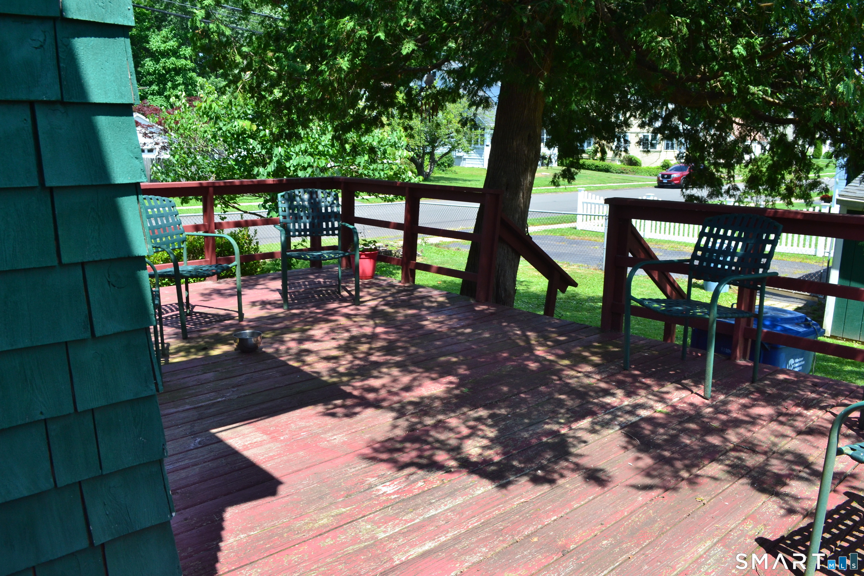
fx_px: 648
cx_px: 432
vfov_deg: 47.9
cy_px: 288
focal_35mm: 27
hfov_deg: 67.4
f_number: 10
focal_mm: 18
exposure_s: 1/200
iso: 400
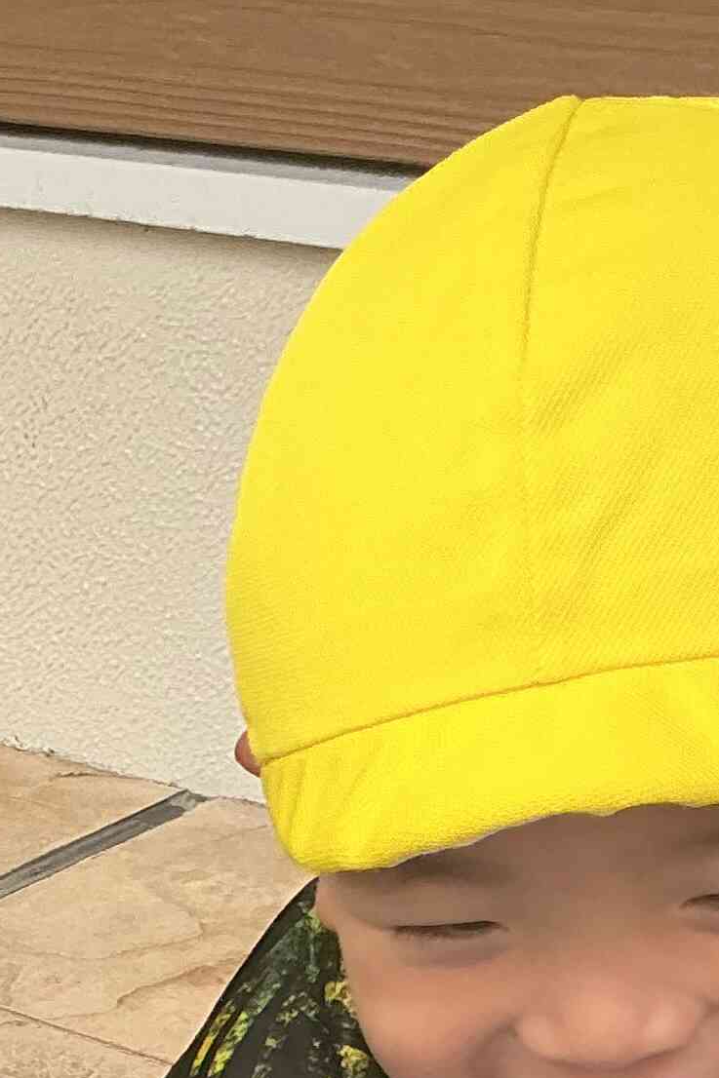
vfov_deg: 17.3
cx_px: -460
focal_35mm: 110
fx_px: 3296
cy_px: 1473
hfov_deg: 11.7
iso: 25
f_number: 1.8
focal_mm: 3
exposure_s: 1/469
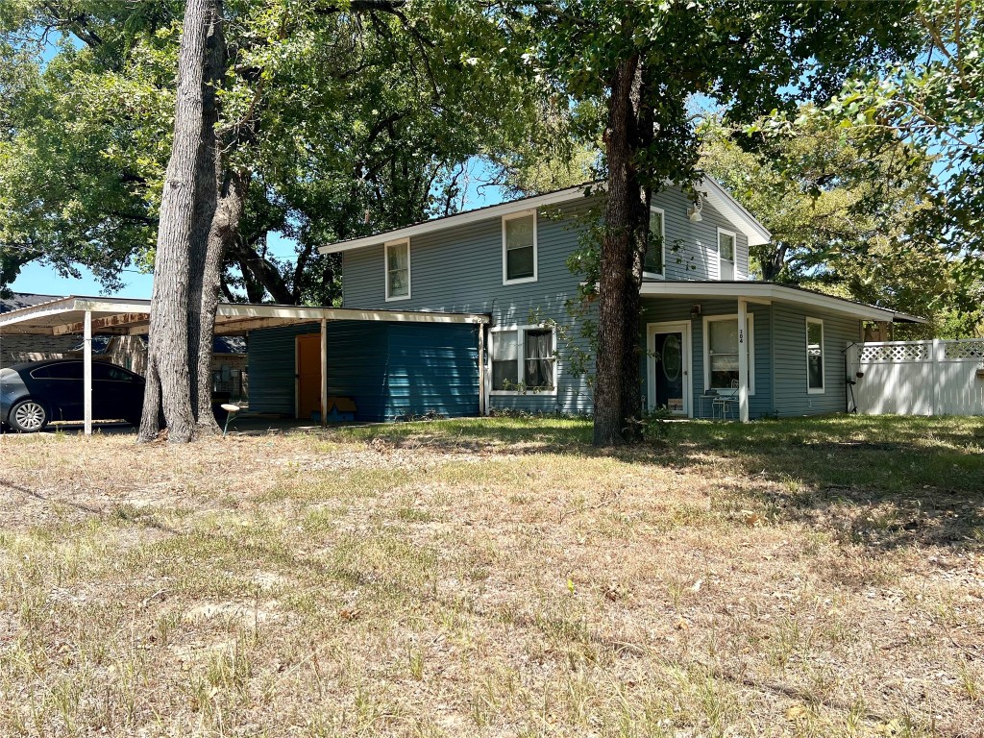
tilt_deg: +1.2
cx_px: 492
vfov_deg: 53.1
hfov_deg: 67.3
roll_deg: +0.9
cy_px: 369
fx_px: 739
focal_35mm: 26
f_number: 1.5
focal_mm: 5.7
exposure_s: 1/2208
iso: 50
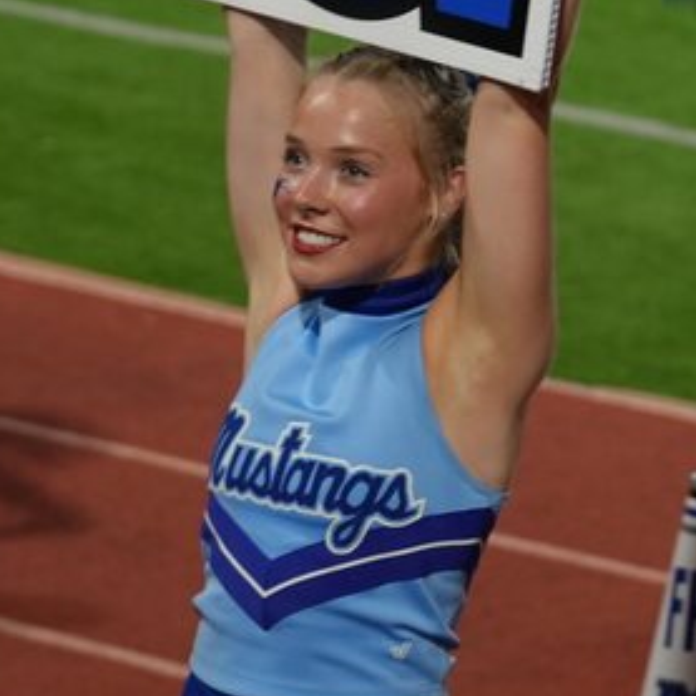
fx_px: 6779
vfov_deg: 5.9
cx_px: 259
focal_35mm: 298
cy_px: 9
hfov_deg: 5.9
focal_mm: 95
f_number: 4
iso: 2000
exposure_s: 1/160
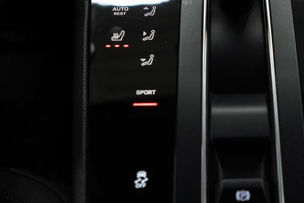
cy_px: 106
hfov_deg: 41.0
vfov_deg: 29.3
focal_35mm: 46
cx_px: 241
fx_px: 389
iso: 400
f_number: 3.2
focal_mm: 28
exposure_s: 1/50
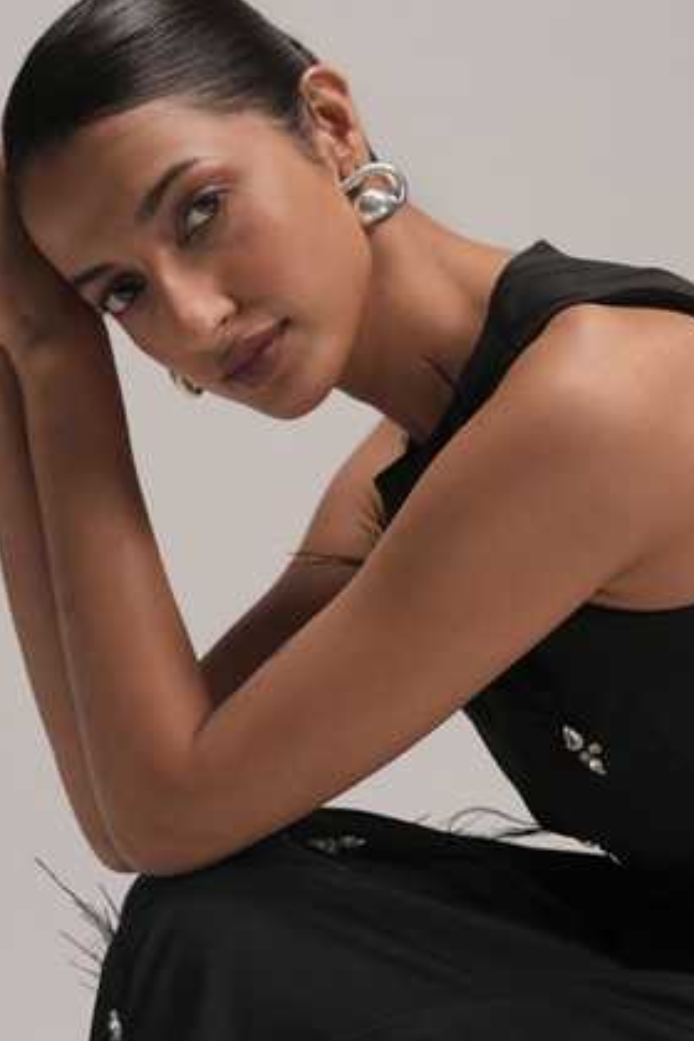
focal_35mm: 76
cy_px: 589
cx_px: 310
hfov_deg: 17.9
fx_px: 2197
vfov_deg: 26.6
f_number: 4.5
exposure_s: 1/160
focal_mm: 60.8
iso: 800
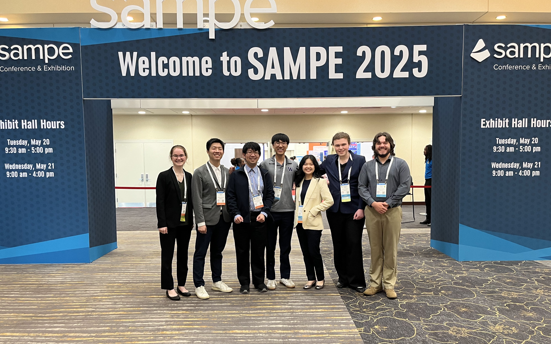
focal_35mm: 28
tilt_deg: -4.5
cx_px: 279
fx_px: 420
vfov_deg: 44.5
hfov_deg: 66.5
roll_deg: +0.3
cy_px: 190
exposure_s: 1/60
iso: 100
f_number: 1.6
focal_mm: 5.1
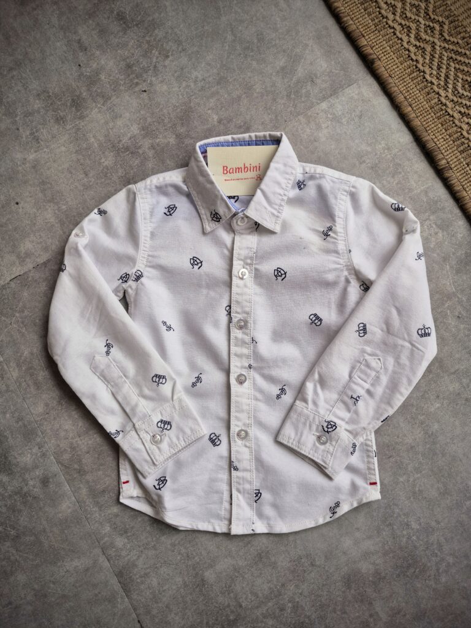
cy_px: 314
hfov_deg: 58.9
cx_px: 236
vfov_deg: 73.9
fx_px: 417
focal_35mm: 23
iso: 25
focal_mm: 5.4
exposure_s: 1/365
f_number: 1.8
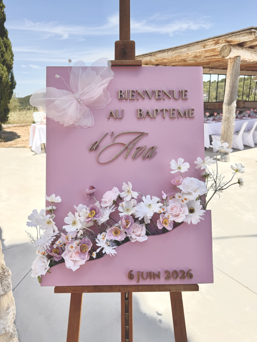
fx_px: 238
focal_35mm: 24
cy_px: 171
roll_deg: +0.5
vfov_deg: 71.6
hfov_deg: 56.8
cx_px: 128
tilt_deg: -15.5
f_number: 1.78
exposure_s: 1/4310
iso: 80
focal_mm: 6.76
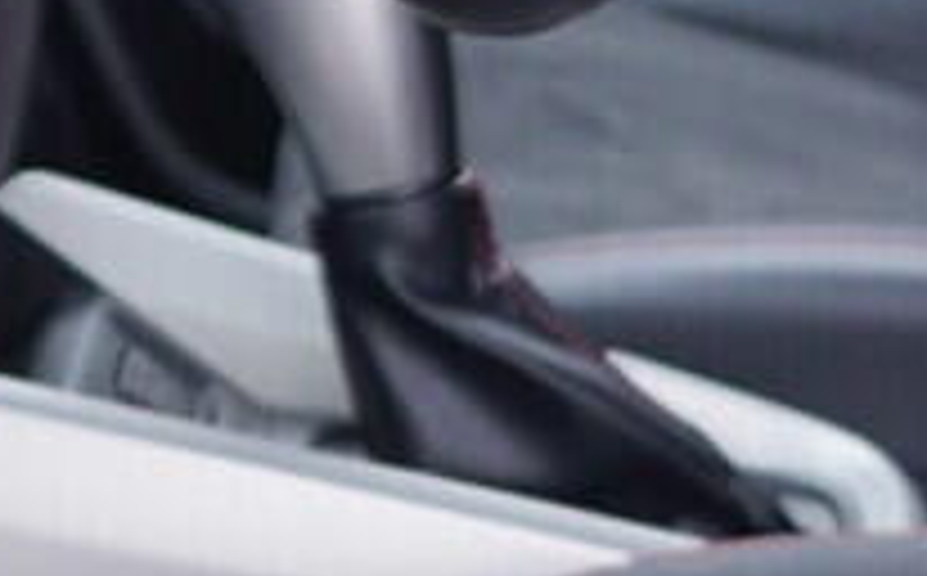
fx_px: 6482
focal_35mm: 257
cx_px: 873
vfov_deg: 5.0
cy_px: -675
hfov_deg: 8.1
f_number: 3.2
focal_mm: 24
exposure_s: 1/50
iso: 125
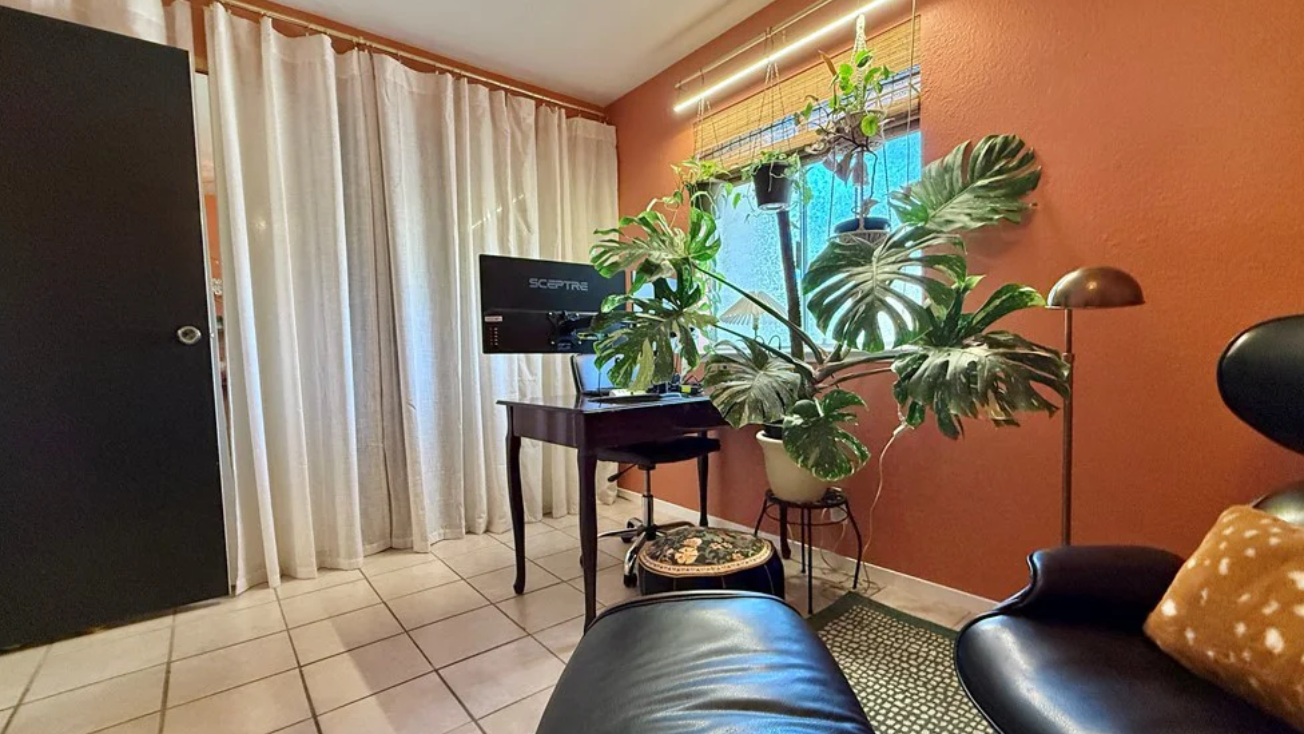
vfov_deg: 67.0
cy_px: 385
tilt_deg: -3.0
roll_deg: +1.9
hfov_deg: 99.3
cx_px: 673
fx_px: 553
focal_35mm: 16
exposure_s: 1/120
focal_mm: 2.22
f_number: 2.2
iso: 640
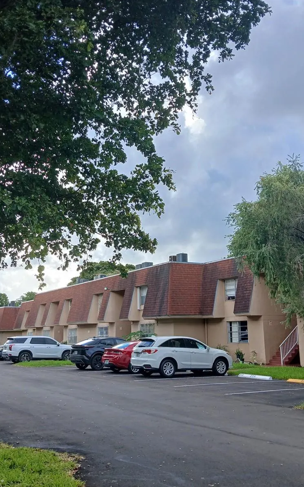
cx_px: 137
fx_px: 490
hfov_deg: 34.4
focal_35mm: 37
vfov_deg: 52.7
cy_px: 244
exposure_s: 1/180
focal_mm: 3.98
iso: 20
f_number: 1.8
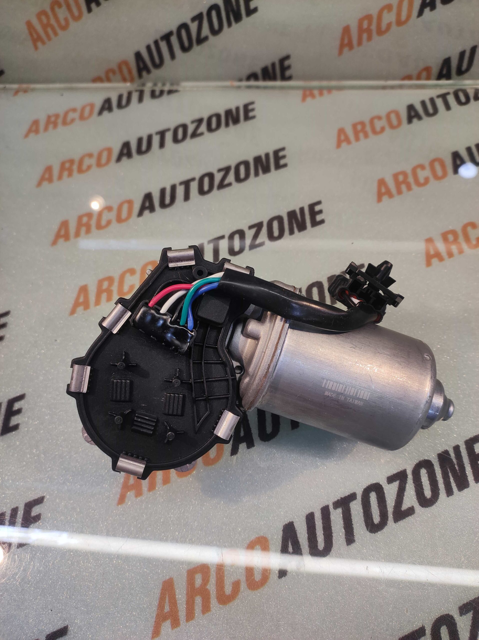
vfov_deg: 91.1
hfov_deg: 74.7
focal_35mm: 17
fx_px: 314
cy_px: 320
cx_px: 240
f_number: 1.79
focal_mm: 4.74
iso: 117
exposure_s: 1/50
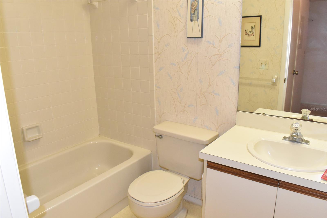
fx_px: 245
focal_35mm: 27
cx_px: 164
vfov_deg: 47.9
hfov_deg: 67.4
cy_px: 109
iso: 3200
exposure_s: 1/60
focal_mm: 18
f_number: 13
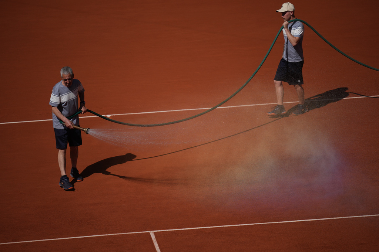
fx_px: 4210
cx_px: 190
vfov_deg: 3.4
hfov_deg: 5.2
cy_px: 126
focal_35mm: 400
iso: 320
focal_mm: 400
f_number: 2.8
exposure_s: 1/12800
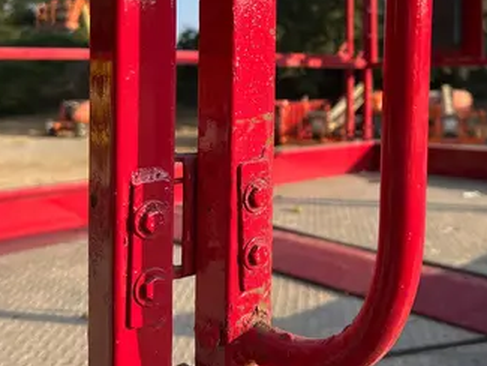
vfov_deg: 32.3
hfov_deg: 42.5
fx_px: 619
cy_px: 97
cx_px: 313
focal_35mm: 44
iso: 50
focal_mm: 5.7
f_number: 1.5
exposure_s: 1/1326
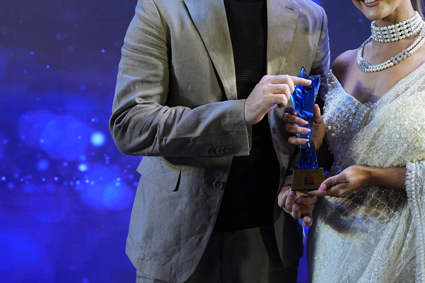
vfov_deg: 26.1
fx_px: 604
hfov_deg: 37.7
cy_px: 73
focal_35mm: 51
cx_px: 321
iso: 1000
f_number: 4
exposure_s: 1/125
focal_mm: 29.1
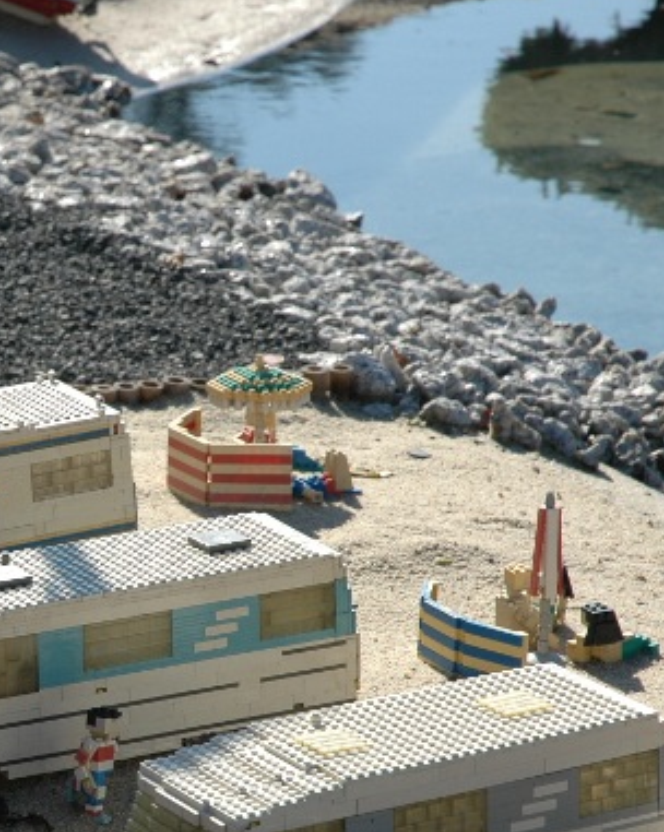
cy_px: 524
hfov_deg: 7.4
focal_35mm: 207
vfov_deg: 9.3
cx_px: 44
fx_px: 5093
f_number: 8
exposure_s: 1/250
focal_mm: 70
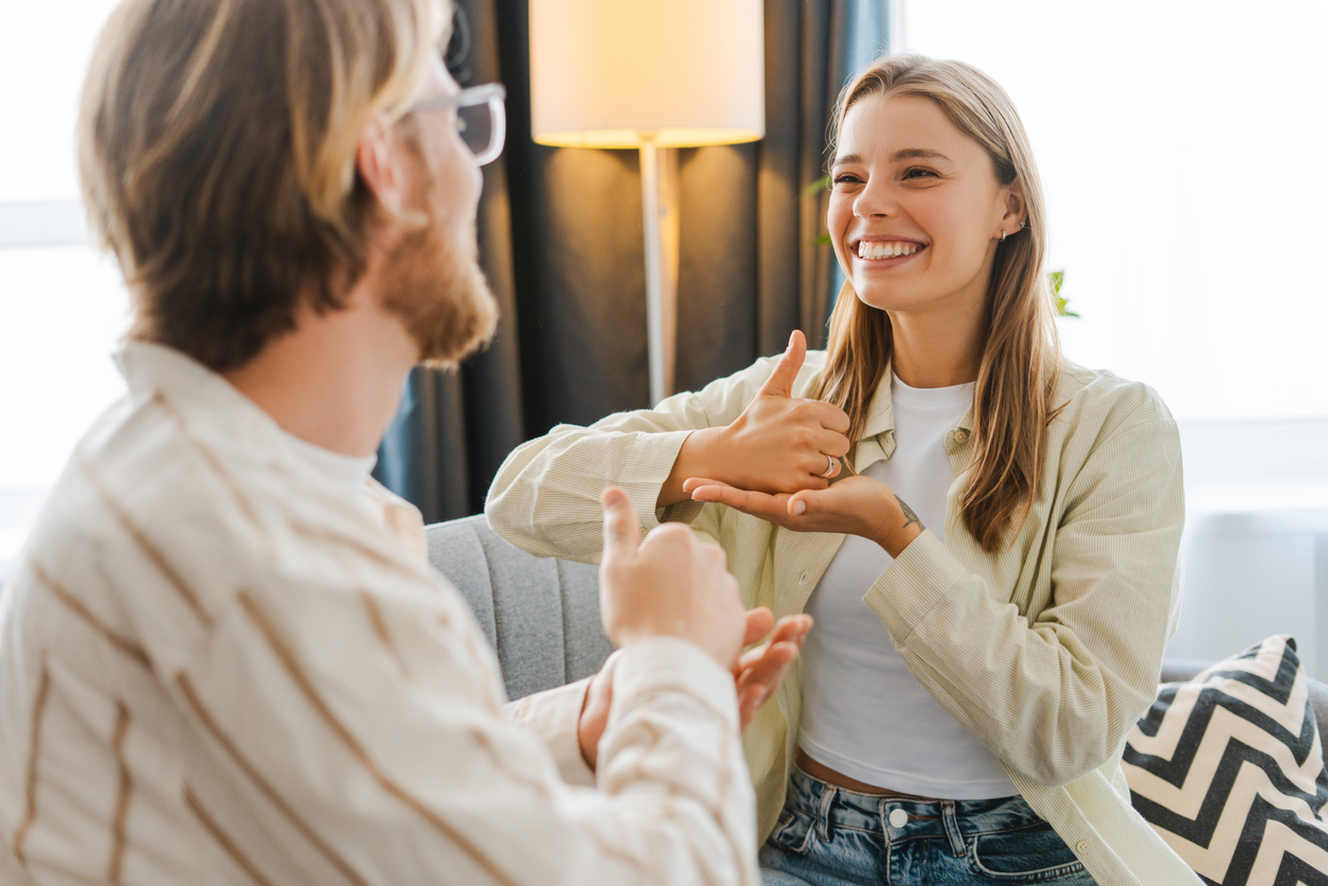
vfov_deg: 27.0
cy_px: 443
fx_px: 1844
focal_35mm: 50
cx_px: 664
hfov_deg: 39.6
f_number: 2.2
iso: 400
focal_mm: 50
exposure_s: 1/640
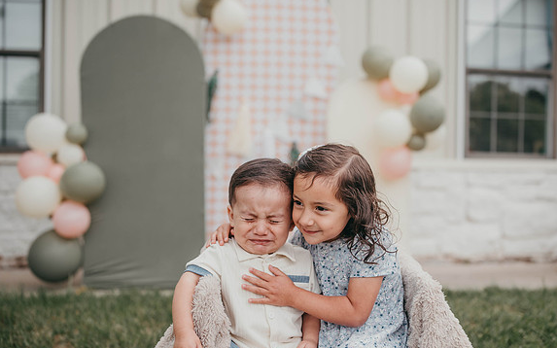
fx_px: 637
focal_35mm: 42
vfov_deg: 30.5
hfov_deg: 47.1
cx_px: 307
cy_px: 192
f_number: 1.8
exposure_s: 1/1000
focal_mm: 35
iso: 50
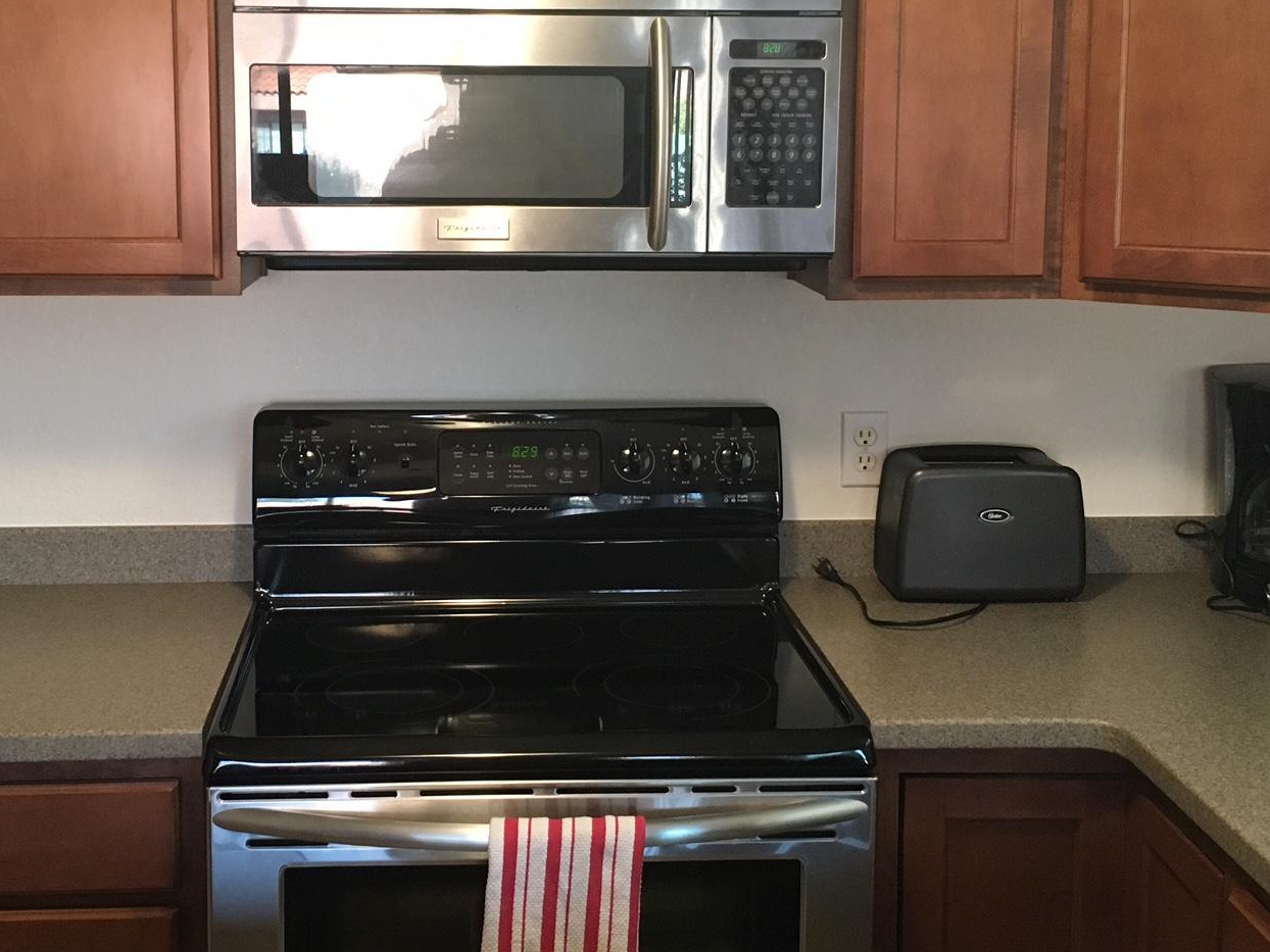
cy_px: 343
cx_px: 533
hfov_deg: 40.3
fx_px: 1724
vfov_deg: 30.7
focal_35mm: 47
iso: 160
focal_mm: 4.15
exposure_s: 1/30
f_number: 2.2
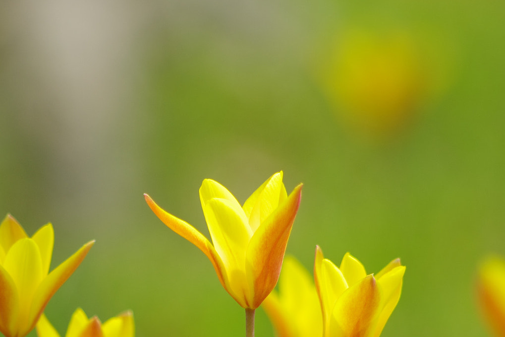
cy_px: 254
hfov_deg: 2.9
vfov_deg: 1.9
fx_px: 9901
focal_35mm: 706
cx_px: 254
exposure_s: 1/320
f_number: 5.8
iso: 200
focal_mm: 300
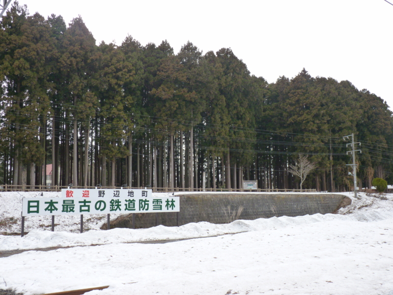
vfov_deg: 41.8
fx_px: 386
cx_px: 196
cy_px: 148
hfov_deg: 54.0
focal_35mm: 34
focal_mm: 6.1
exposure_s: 1/250
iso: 125
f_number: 3
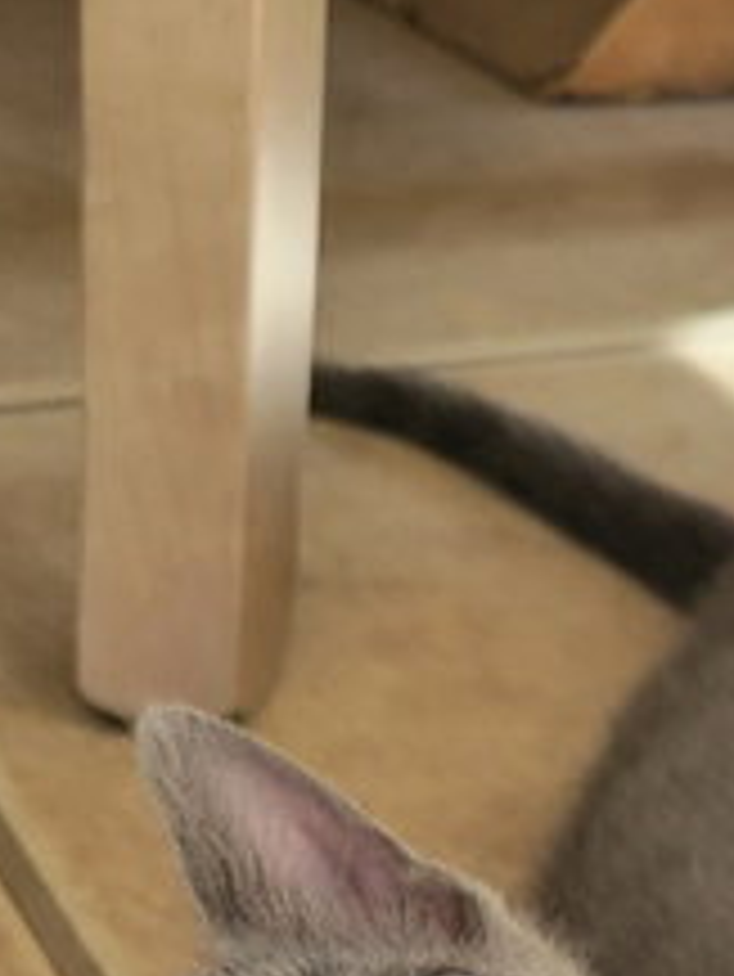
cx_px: 671
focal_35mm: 80
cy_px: 1451
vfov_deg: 20.9
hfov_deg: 18.1
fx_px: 2260
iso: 100
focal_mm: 5.4
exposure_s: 1/120
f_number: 1.8
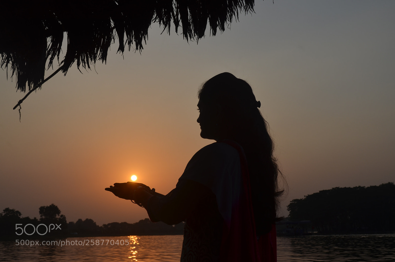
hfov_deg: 41.2
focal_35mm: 48
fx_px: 525
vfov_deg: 27.9
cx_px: 198
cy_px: 131
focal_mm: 32
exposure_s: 1/400
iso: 100
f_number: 10
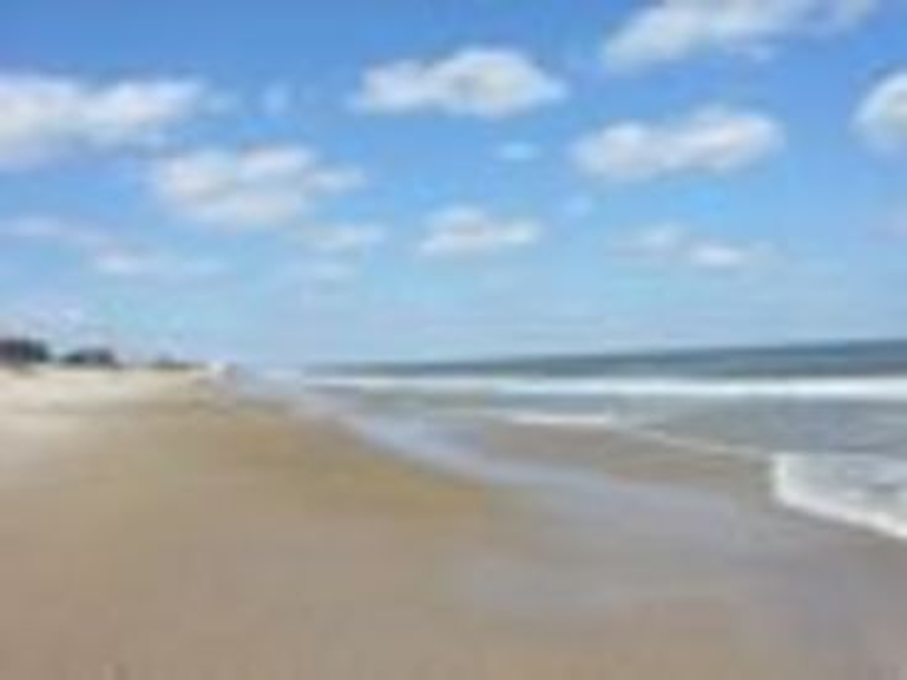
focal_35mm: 37
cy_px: 340
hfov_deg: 50.1
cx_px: 454
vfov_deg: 38.7
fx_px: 969
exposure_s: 1/236
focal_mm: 9.5
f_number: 6.3
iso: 50
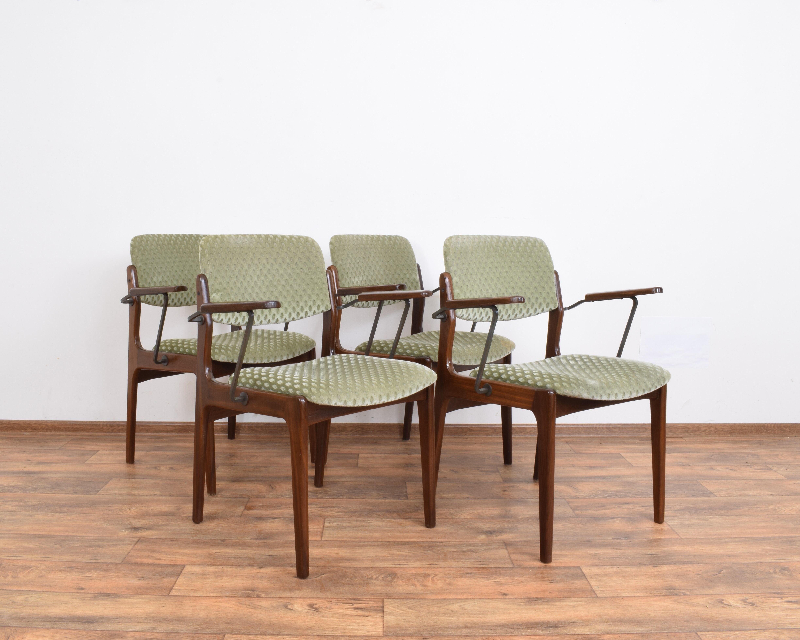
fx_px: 734
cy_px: 322
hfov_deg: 57.2
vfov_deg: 47.1
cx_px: 380
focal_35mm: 31
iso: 100
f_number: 22
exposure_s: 4
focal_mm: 18
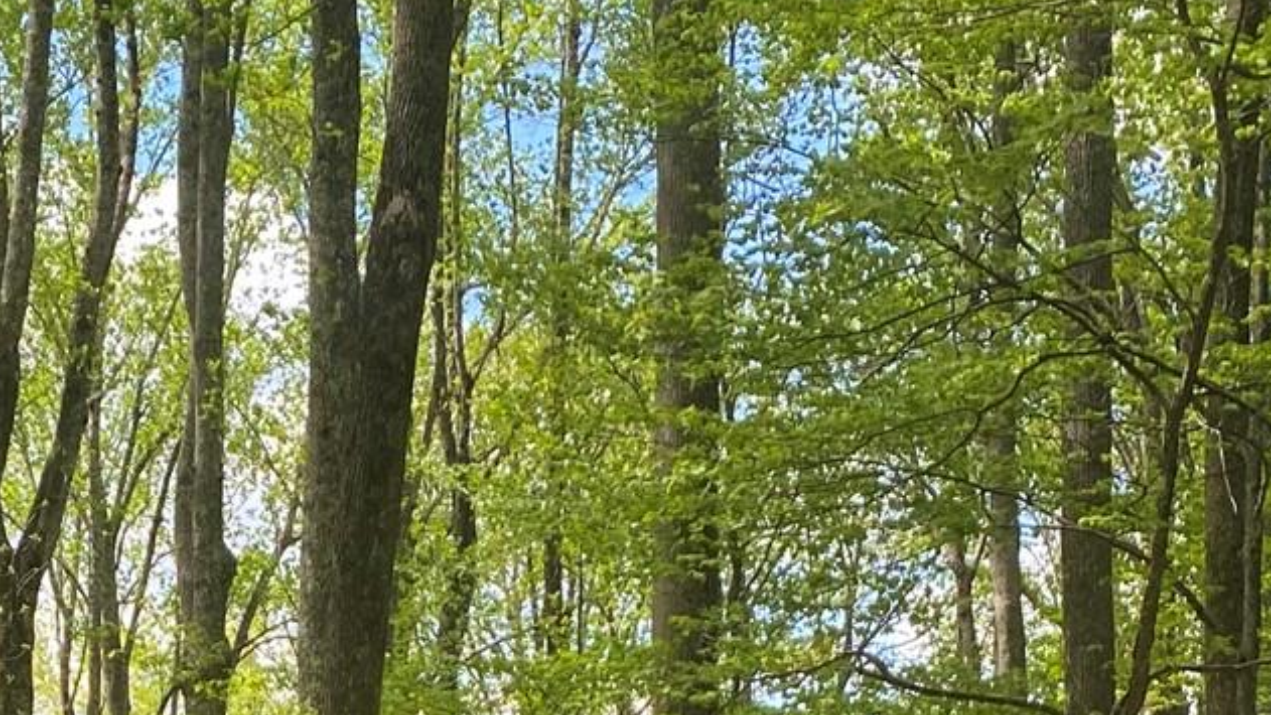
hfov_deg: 22.4
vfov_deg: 12.4
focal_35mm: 92
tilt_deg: -0.1
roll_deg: -1.1
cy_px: 1108
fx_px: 3101
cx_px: 60
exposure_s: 1/409
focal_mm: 4.25
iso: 32
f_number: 1.8
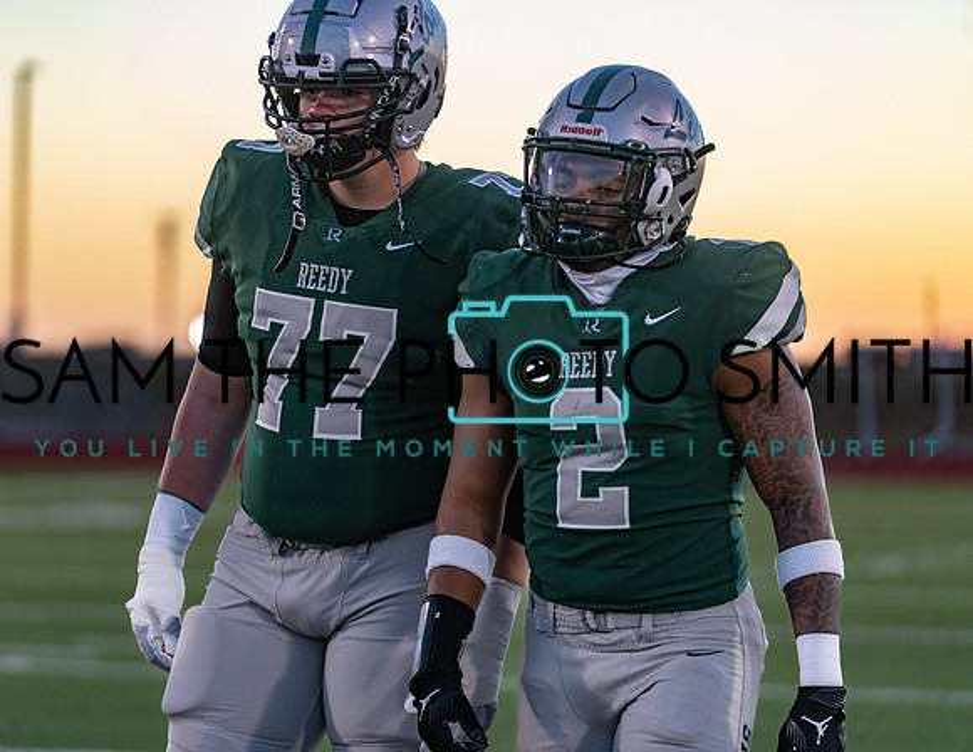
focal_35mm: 156
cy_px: 376
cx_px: 410
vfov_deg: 9.7
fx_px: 4445
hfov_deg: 12.5
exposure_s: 1/400
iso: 500
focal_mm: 142
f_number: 2.8
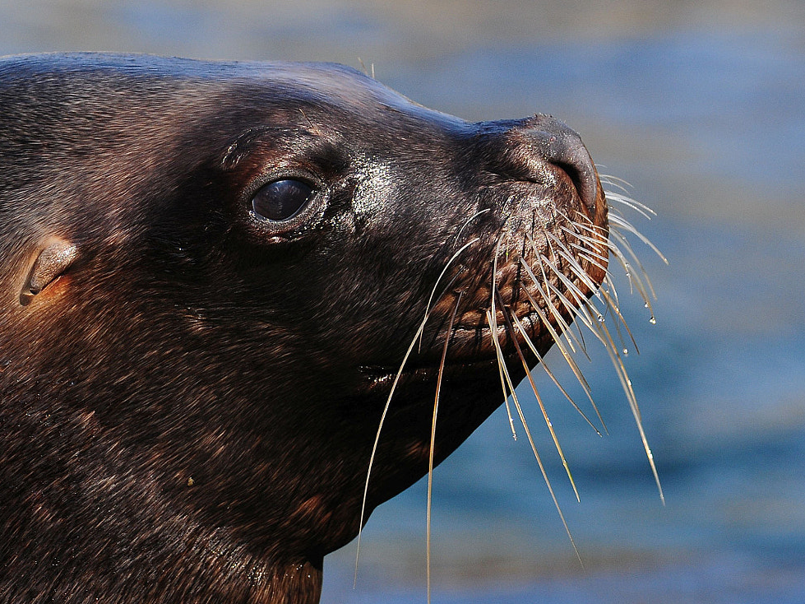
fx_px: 12045
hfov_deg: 3.8
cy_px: 299
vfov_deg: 2.9
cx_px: 192
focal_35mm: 518
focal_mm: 220
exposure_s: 1/1250
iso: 400
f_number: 5.3
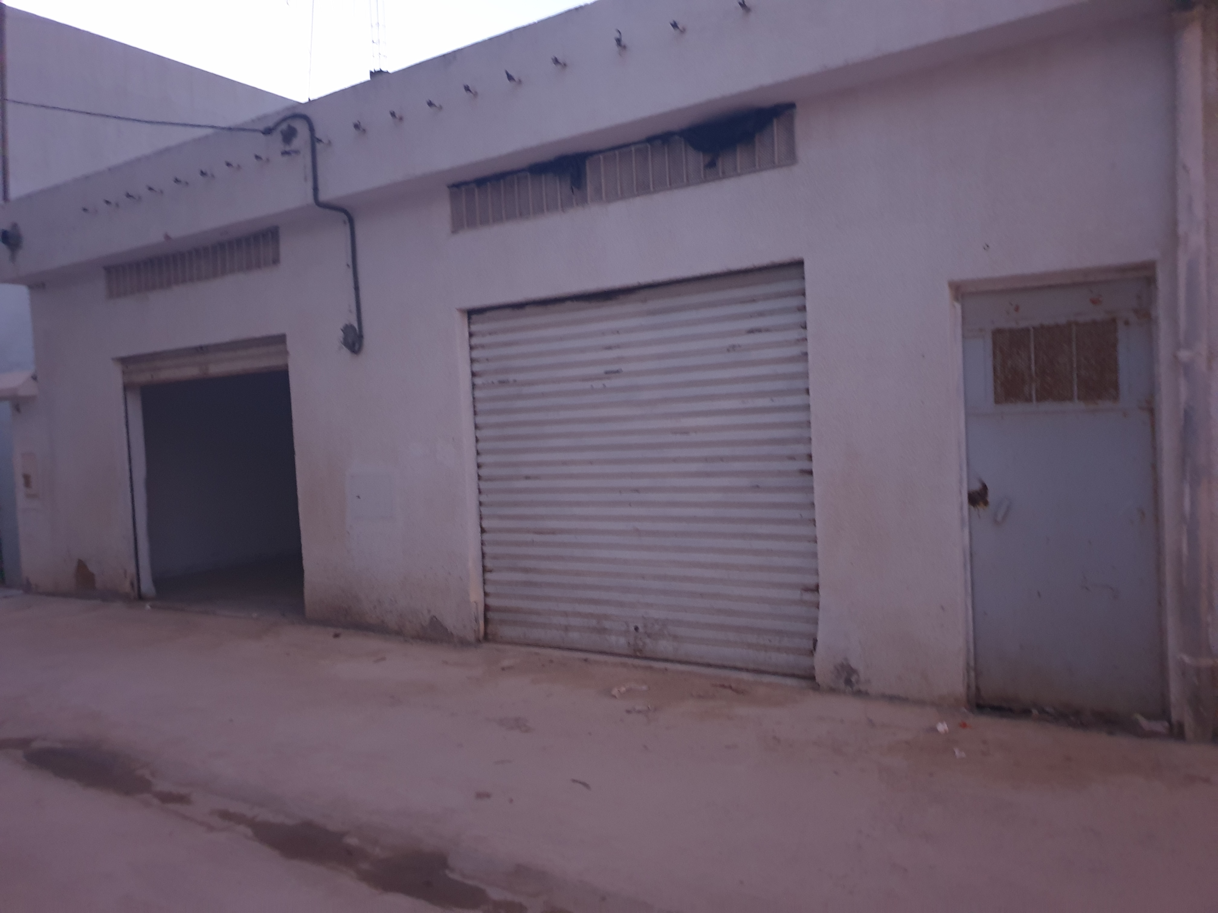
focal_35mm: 26
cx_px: 609
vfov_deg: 53.1
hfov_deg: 67.3
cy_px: 456
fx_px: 915
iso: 400
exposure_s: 1/10
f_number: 1.5
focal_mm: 4.3
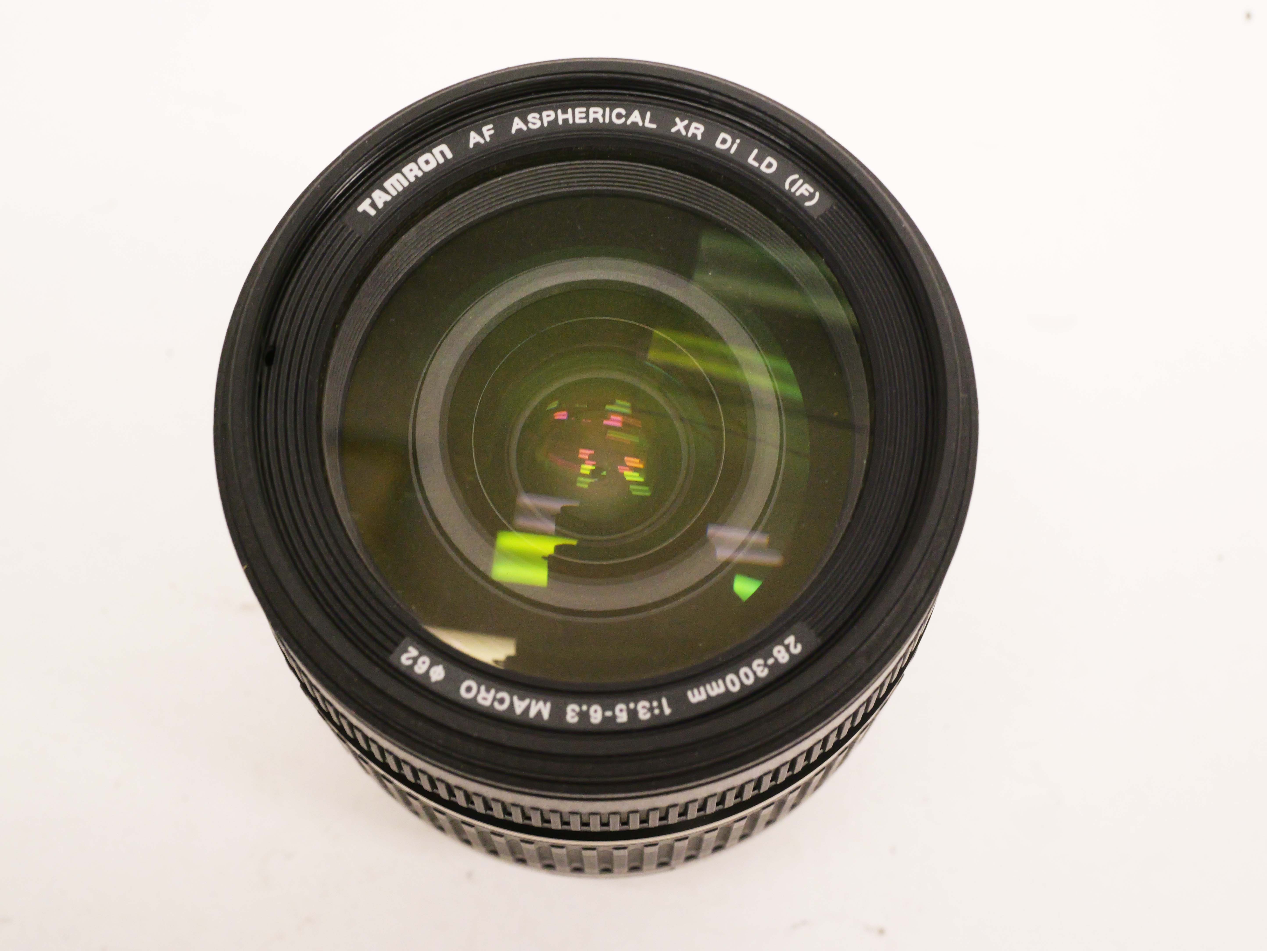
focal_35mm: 60
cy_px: 476
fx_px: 2197
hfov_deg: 32.2
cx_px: 634
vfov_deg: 24.4
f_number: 8
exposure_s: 1/80
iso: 1600
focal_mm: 30
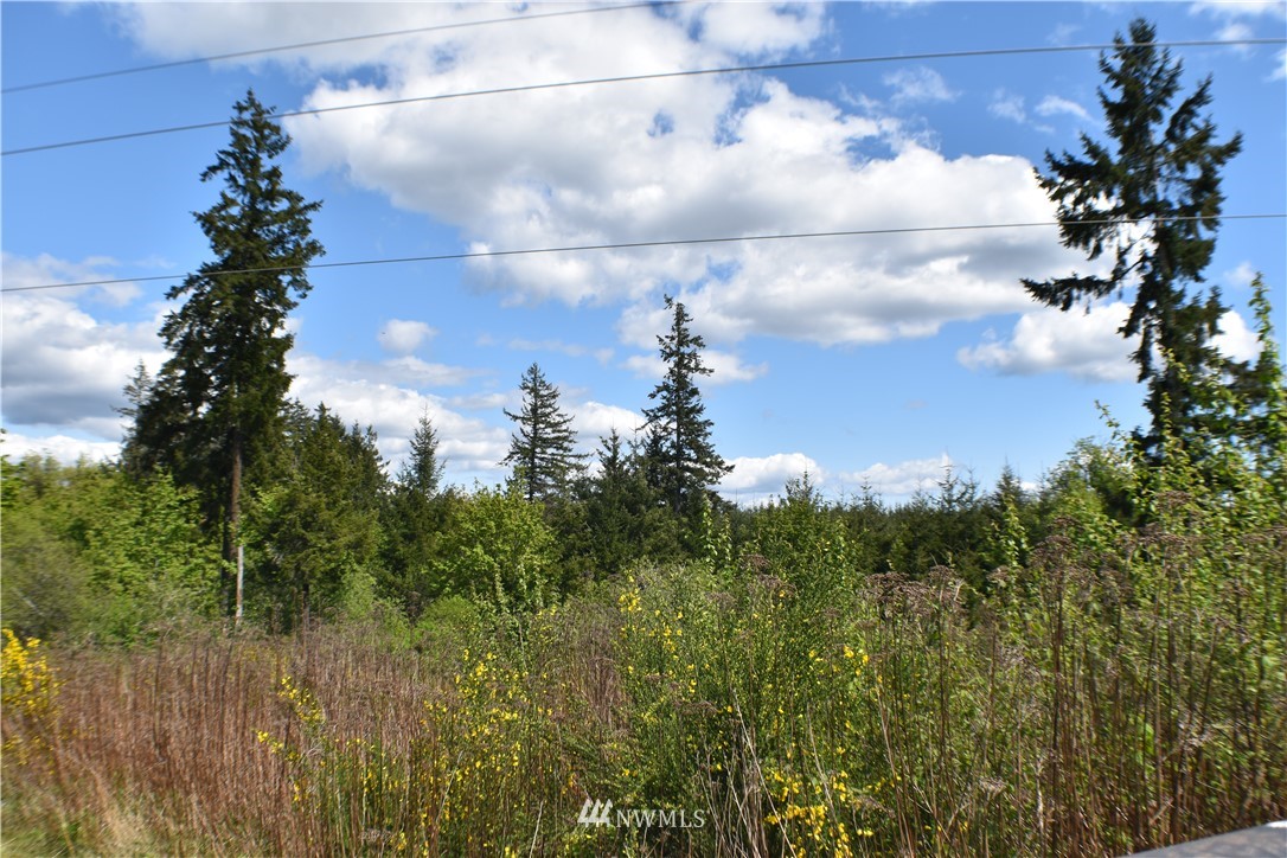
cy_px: 429
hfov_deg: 47.9
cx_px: 644
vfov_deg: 33.0
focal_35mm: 40
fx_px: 1448
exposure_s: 1/250
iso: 100
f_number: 8
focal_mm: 27
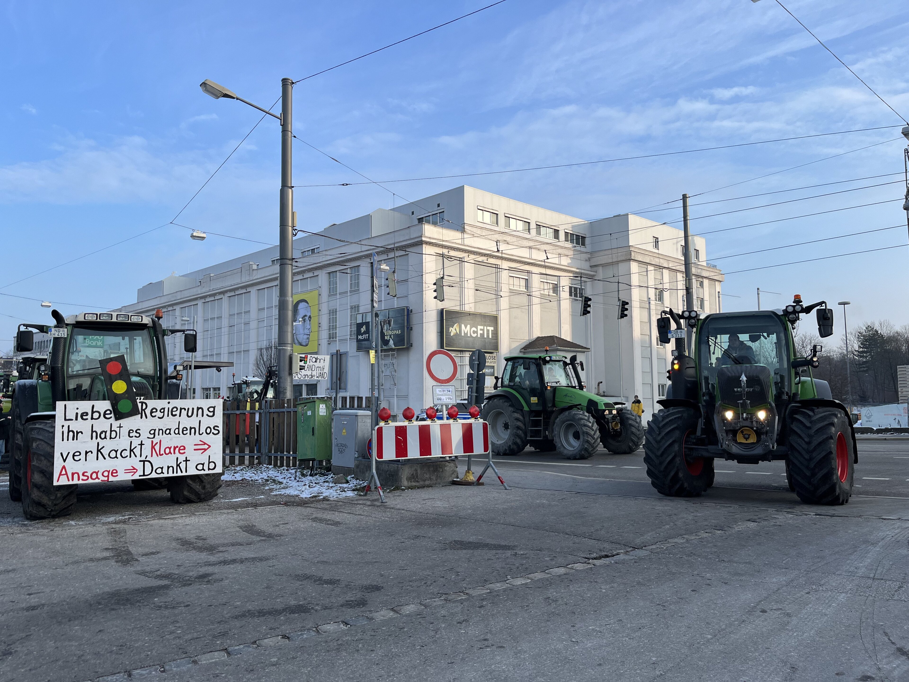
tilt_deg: +5.6
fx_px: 683
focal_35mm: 26
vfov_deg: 53.1
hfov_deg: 67.3
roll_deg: +0.6
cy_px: 341
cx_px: 454
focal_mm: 5.1
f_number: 1.6
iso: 50
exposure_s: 1/1266
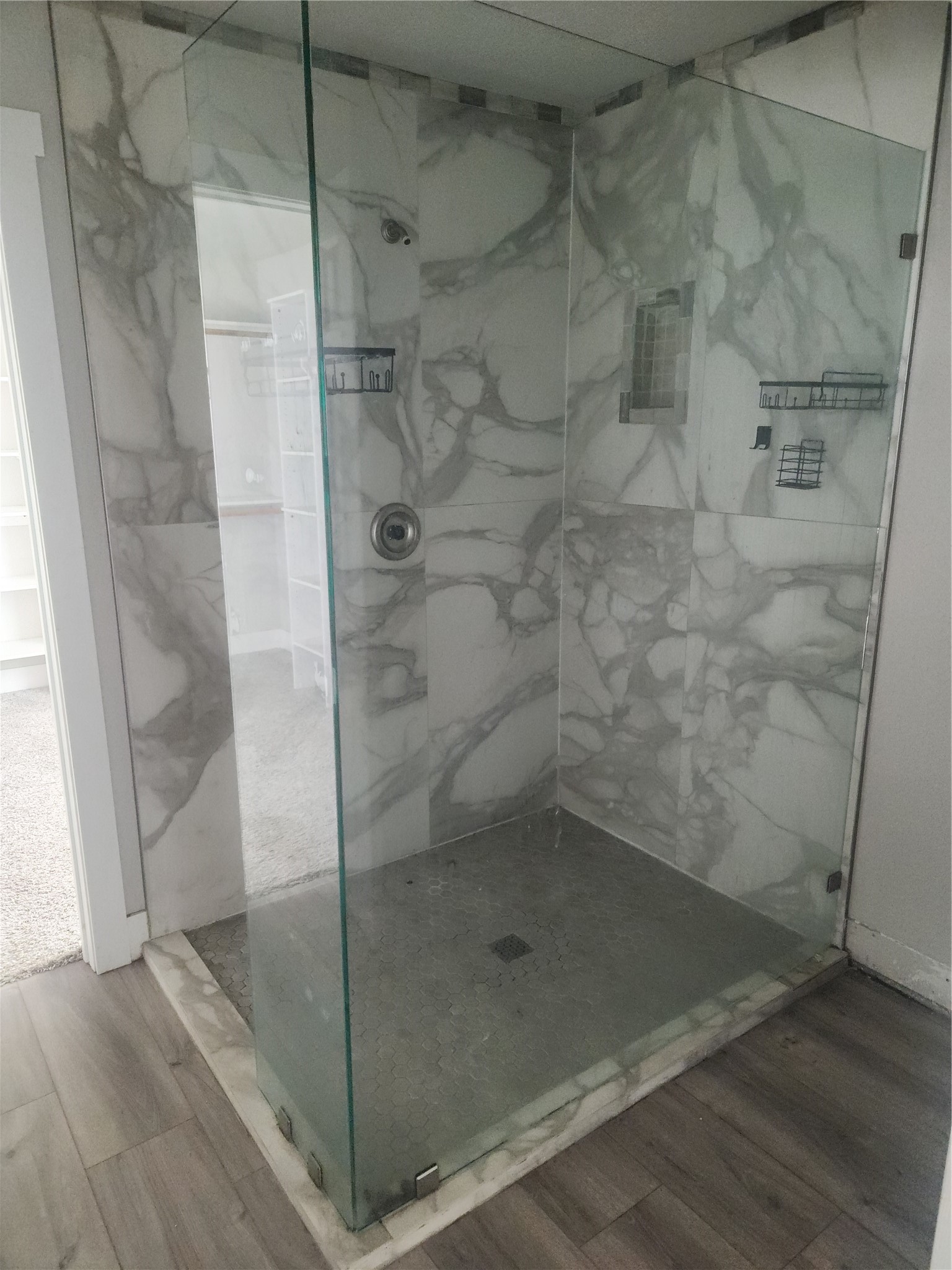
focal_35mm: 23
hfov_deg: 58.9
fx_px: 843
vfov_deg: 73.9
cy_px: 635
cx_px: 476
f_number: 1.8
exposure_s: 1/30
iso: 640
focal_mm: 5.4
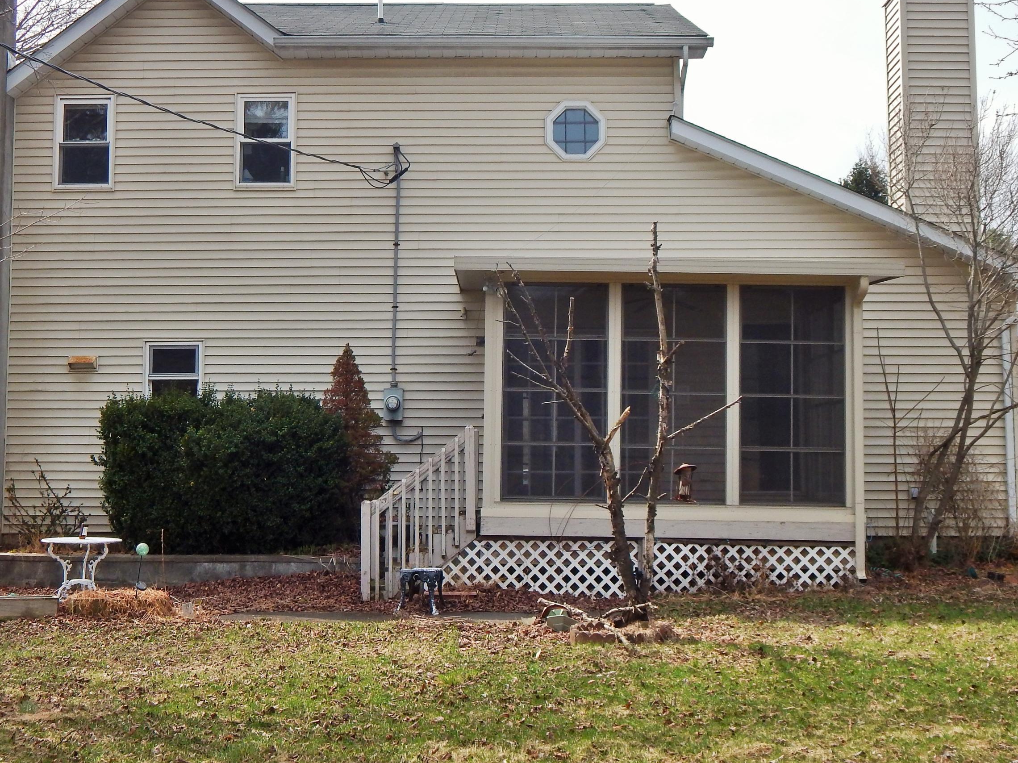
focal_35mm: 50
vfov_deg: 29.1
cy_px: 346
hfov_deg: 38.2
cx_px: 477
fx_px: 1470
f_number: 3.4
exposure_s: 1/1000
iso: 125
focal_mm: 6.8
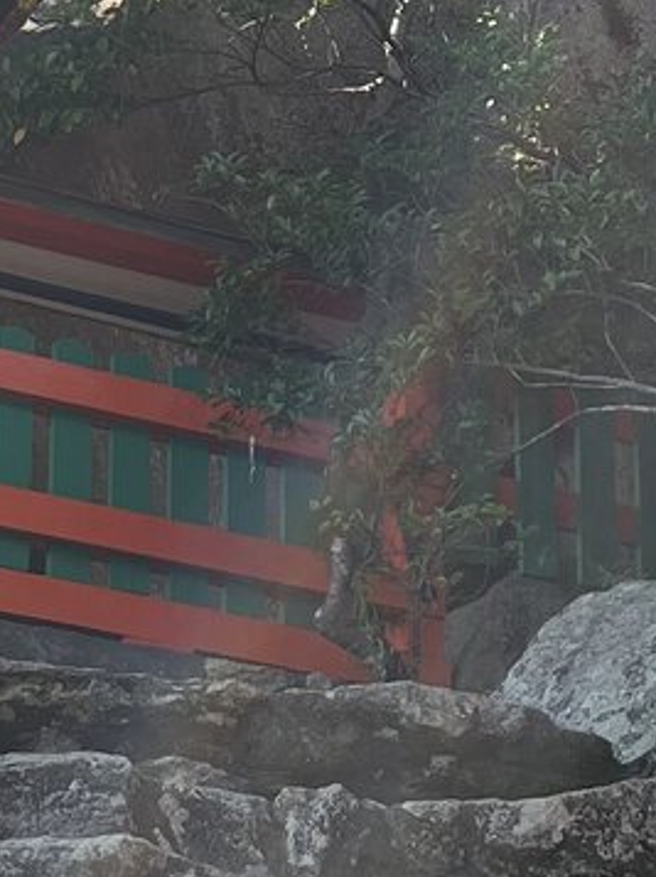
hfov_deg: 10.5
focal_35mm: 140
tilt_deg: +22.6
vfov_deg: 14.1
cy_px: 349
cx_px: 91
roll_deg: -2.9
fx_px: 3544
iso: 50
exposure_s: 1/1117
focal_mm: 5.1
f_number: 1.6
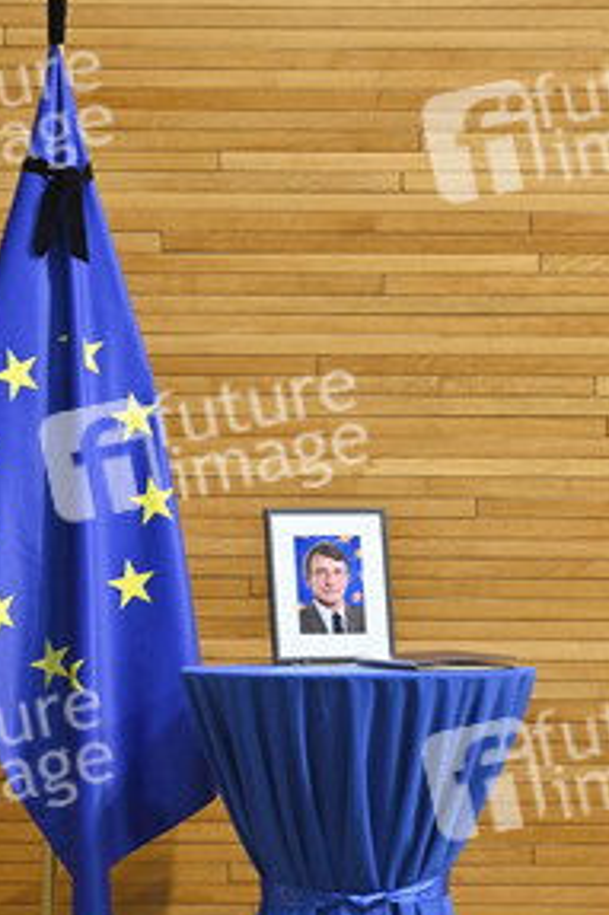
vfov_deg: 10.5
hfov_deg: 7.0
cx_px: 297
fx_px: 4954
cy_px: 606
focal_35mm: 195
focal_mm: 140
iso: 4000
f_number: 2.8
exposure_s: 1/400
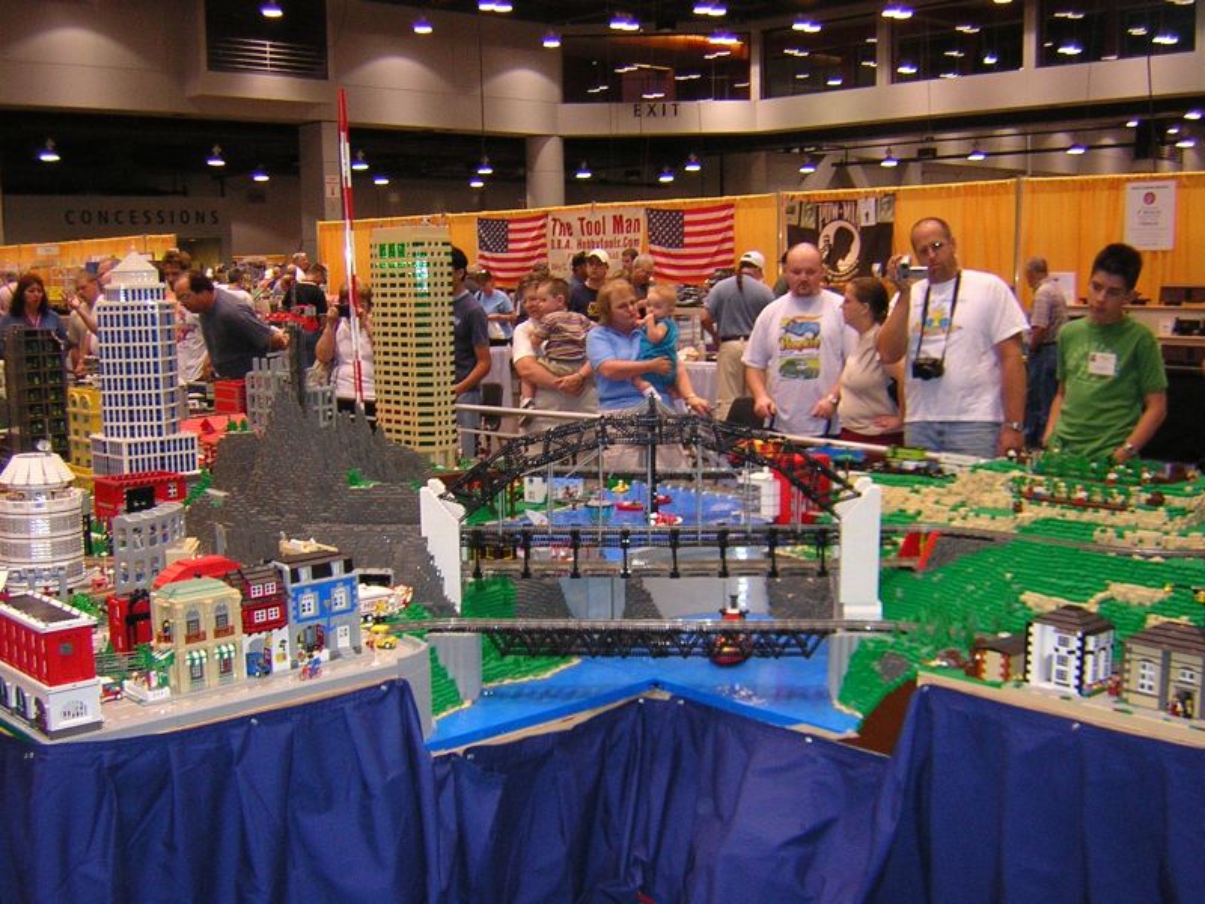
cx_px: 602
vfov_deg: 39.7
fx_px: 1253
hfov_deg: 51.4
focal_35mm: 36
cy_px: 452
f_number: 2.6
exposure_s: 1/60.1
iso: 350
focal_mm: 4.7
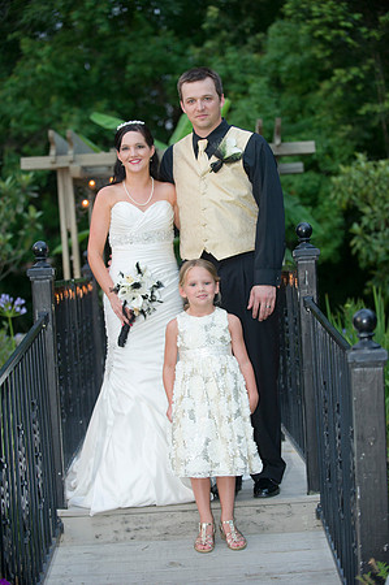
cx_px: 194
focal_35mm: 82
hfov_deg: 16.6
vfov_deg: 24.8
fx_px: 1332
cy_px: 292
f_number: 2.8
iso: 1250
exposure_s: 1/160
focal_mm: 82
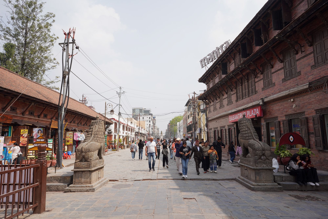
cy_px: 110
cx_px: 164
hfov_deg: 73.7
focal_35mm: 24
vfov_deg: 53.1
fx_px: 219
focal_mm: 24
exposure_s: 1/125
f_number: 10
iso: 100
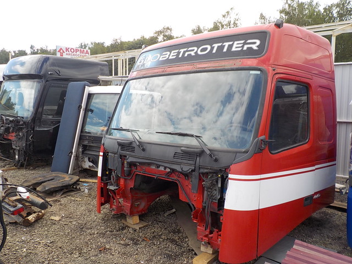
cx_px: 176
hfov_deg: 60.0
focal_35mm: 30
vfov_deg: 46.8
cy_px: 132
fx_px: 305
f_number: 3.3
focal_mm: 4.1
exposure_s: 1/320
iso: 125
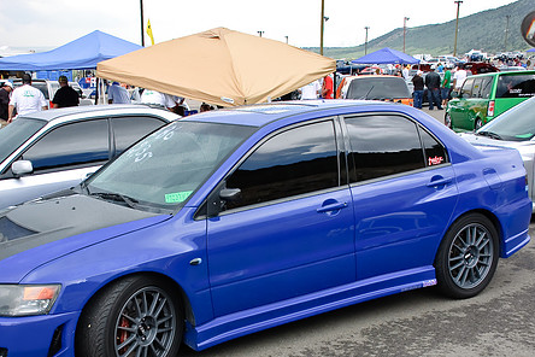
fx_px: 698
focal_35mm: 47
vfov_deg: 28.5
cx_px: 223
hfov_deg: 41.8
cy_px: 232
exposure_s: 1/200
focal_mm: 24
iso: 200
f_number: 7.1
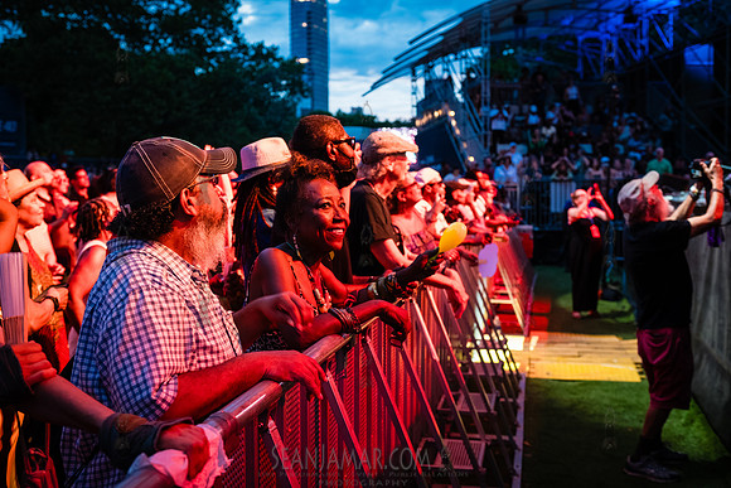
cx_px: 366
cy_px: 244
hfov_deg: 46.4
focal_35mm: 42
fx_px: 853
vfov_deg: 31.9
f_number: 4
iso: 5000
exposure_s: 1/160
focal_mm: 42
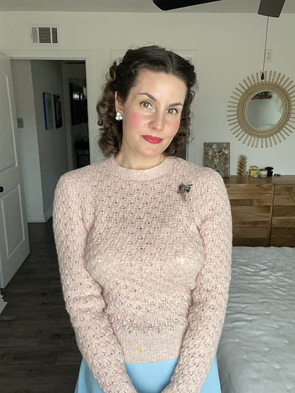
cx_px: 148
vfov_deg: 60.0
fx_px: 341
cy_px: 196
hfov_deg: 46.8
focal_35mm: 30
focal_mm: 2.71
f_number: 2.2
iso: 125
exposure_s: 1/60
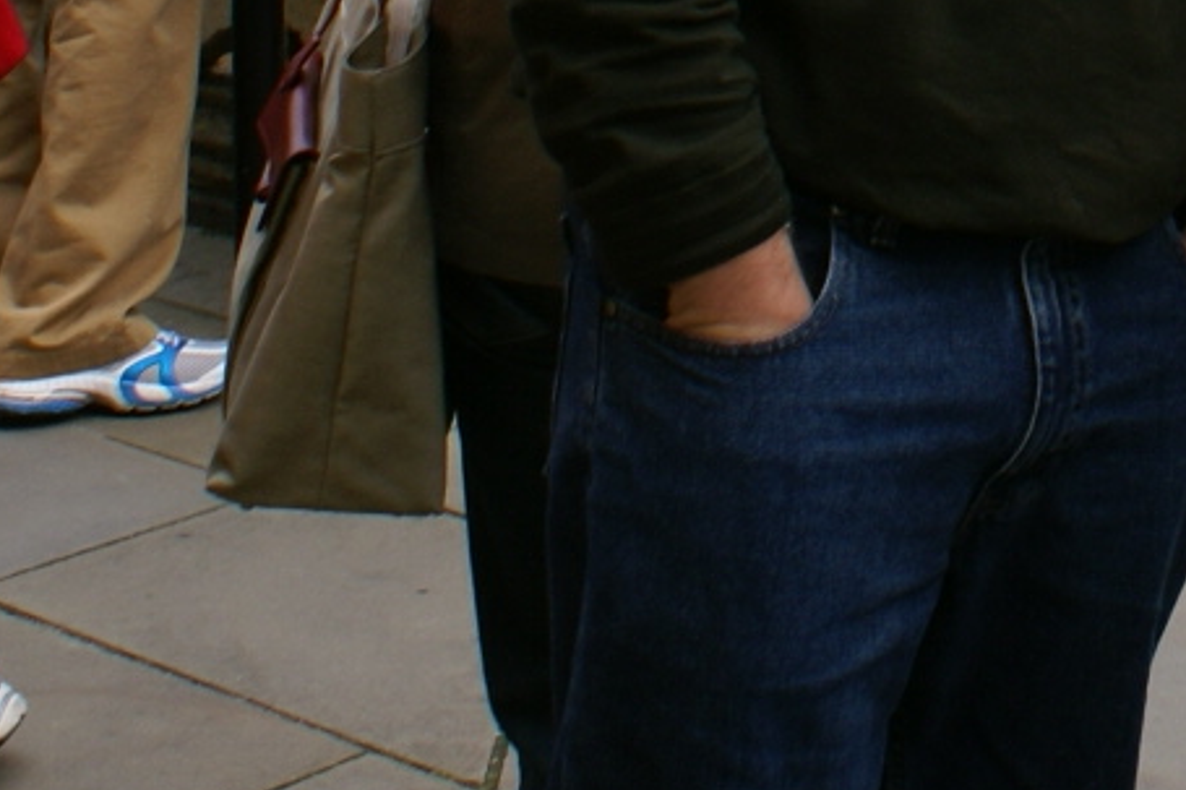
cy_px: -699
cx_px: 1509
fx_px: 3754
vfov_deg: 11.1
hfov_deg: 17.0
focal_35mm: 114
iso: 100
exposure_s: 1/80
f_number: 9
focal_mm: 18
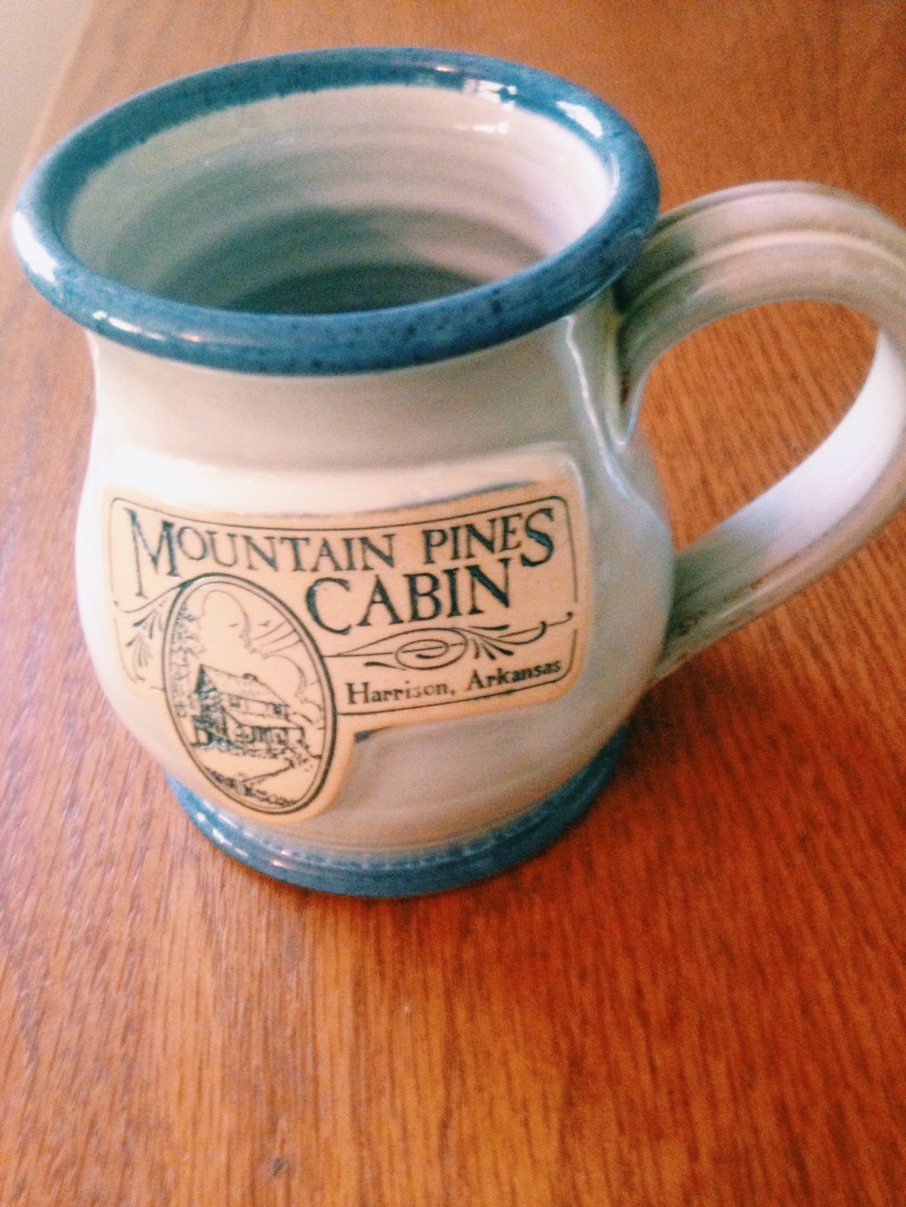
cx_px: 453
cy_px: 604
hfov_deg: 43.0
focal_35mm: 33
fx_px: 1151
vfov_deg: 55.3
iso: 400
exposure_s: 1/20
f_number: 2.4
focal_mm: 4.12
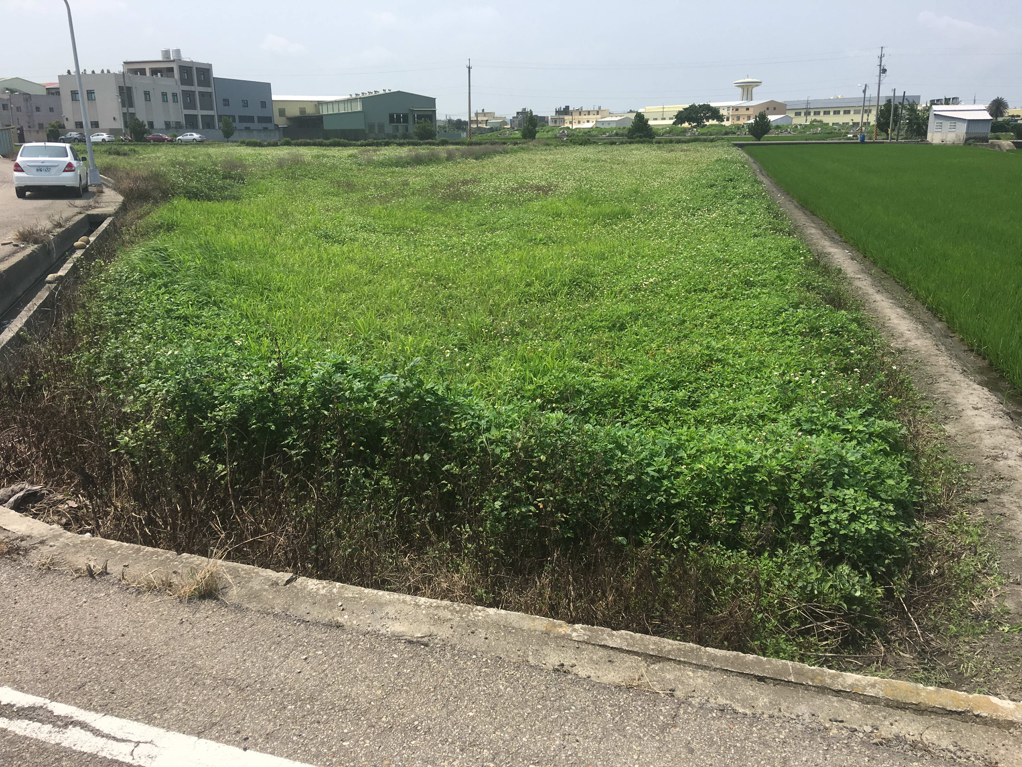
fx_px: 856
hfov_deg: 61.7
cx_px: 511
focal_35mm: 29
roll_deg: +1.1
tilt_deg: -14.7
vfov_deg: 48.2
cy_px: 384
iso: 25
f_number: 2.2
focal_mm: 4.15
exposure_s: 1/1479
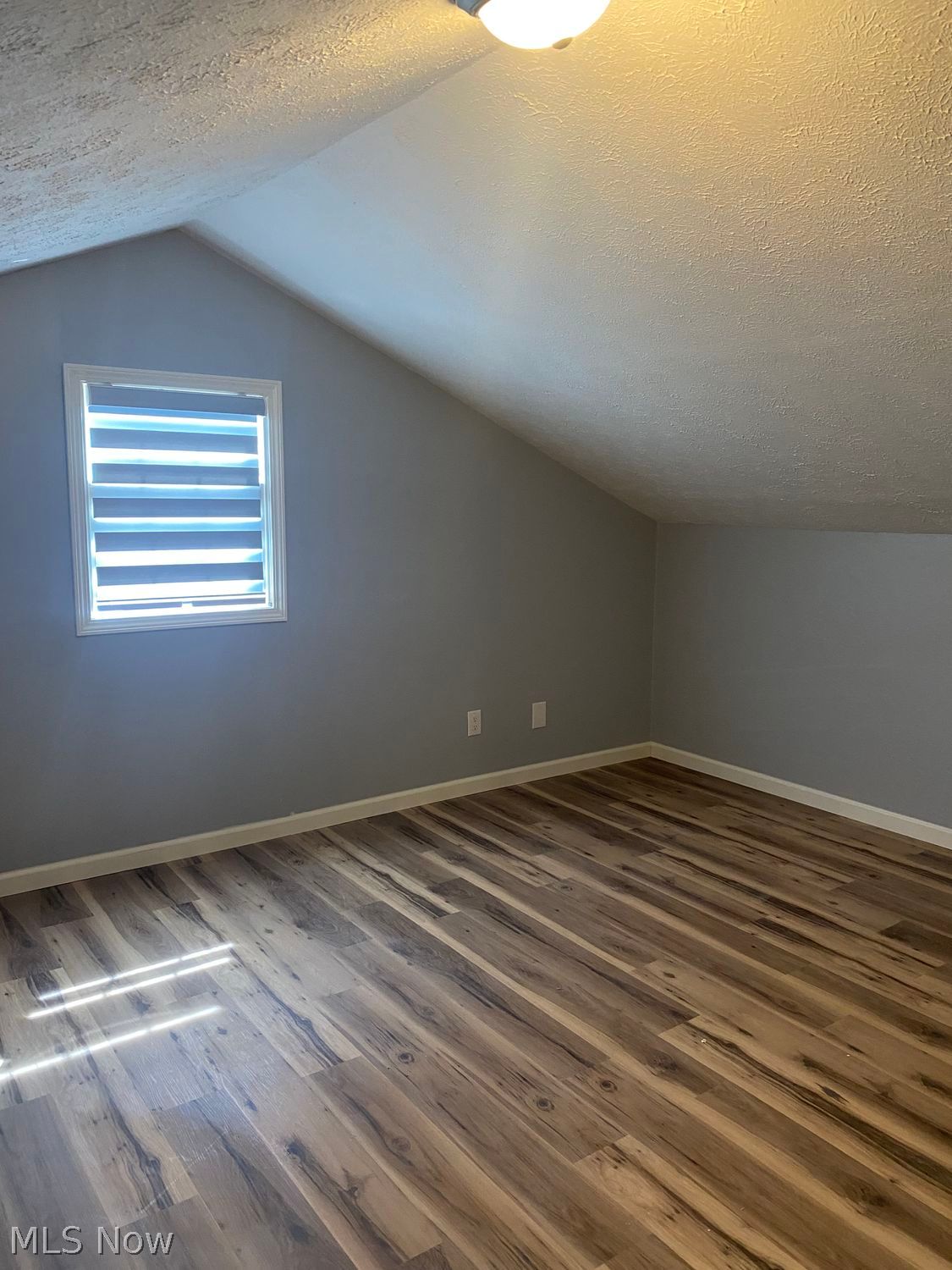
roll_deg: -0.1
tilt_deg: -6.9
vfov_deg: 67.3
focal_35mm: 26
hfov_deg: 53.1
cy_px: 635
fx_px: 953
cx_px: 476
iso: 200
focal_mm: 4.25
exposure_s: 1/60
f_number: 1.8
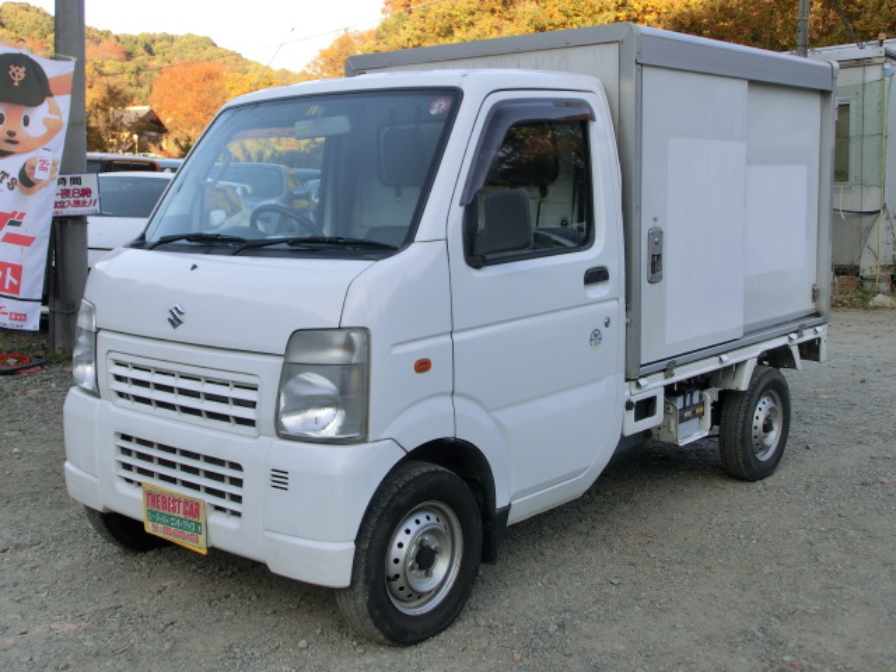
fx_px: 1139
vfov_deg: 32.9
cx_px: 448
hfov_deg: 42.9
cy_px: 336
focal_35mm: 44
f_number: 4.2
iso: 100
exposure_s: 1/160
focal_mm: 7.87
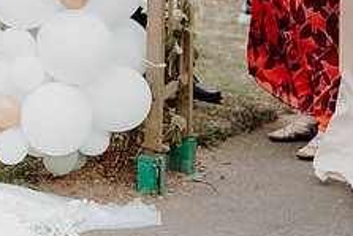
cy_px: -55
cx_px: -70
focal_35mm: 138
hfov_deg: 14.4
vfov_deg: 9.8
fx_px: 1354
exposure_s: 1/500
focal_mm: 53
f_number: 3.5
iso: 125
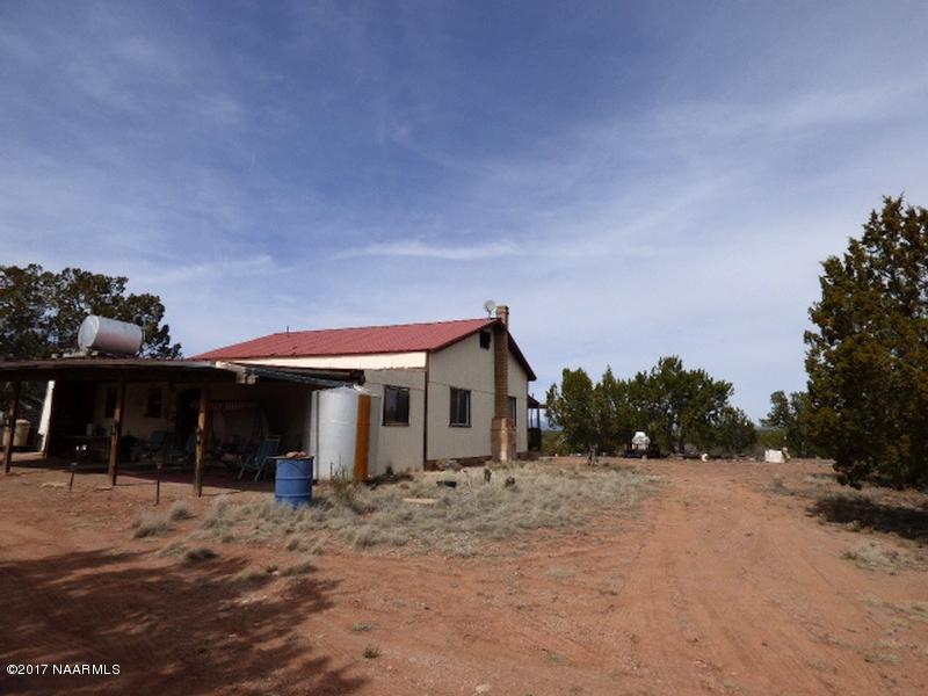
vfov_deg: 66.0
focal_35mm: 20
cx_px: 464
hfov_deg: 81.7
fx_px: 536
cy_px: 348
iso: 100
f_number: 4
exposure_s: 1/2000
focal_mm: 3.58
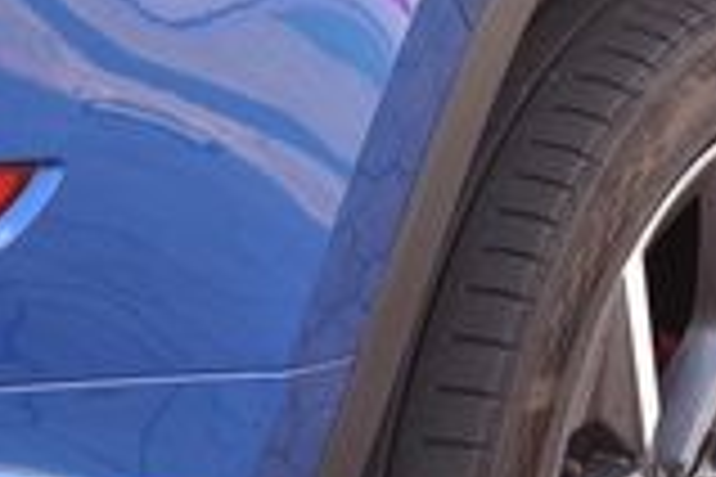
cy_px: -302
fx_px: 5111
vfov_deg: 5.3
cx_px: -149
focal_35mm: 257
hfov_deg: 7.9
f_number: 7.1
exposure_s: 1/200
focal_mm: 40
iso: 500
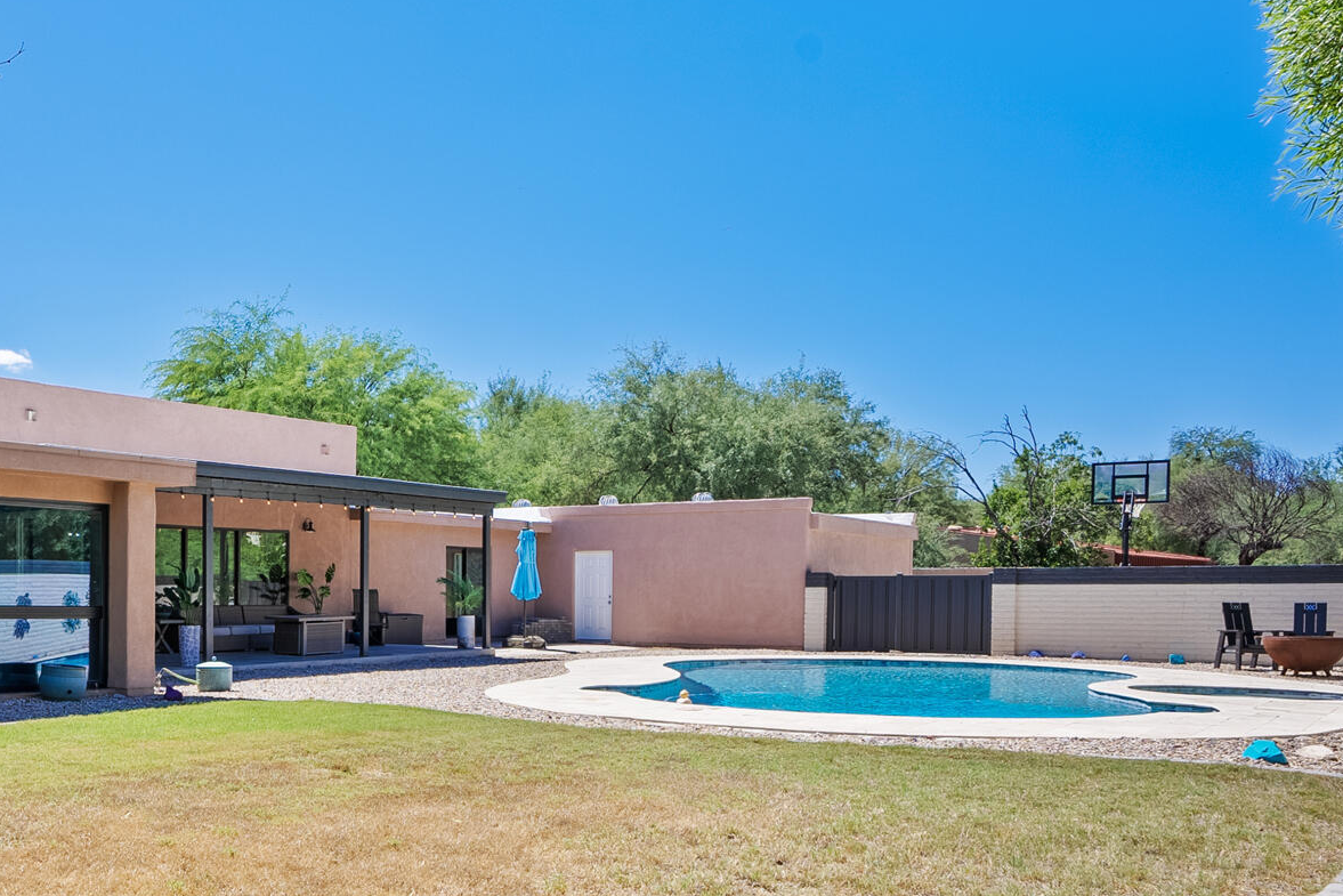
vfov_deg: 38.2
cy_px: 636
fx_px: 1268
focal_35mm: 34
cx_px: 227
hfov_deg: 51.5
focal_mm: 16
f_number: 8
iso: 100
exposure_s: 1/80
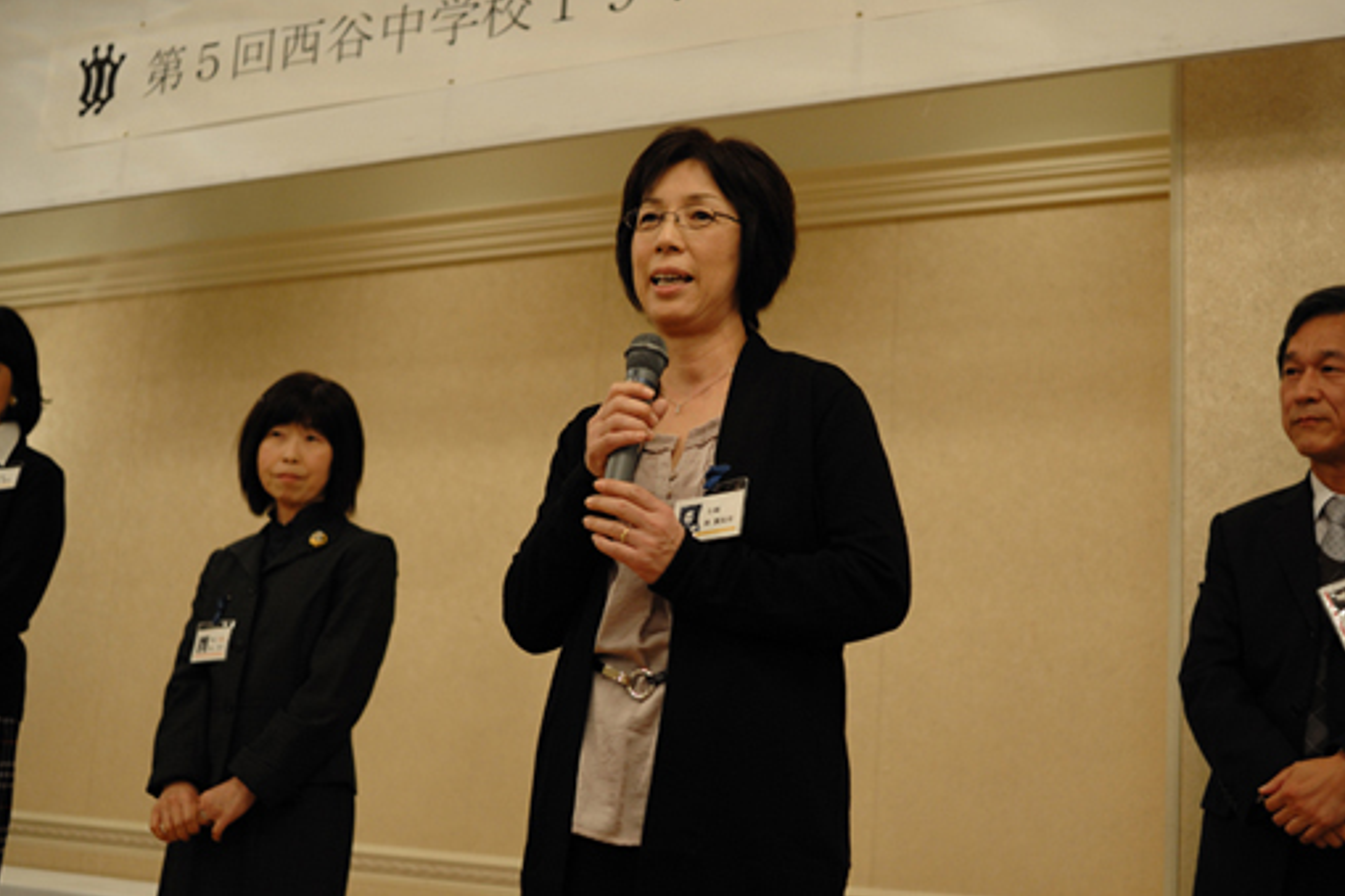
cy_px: 470
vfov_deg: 30.5
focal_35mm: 44
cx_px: 692
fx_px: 1643
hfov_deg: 44.5
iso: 1100
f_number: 2.8
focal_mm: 35
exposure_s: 1/100
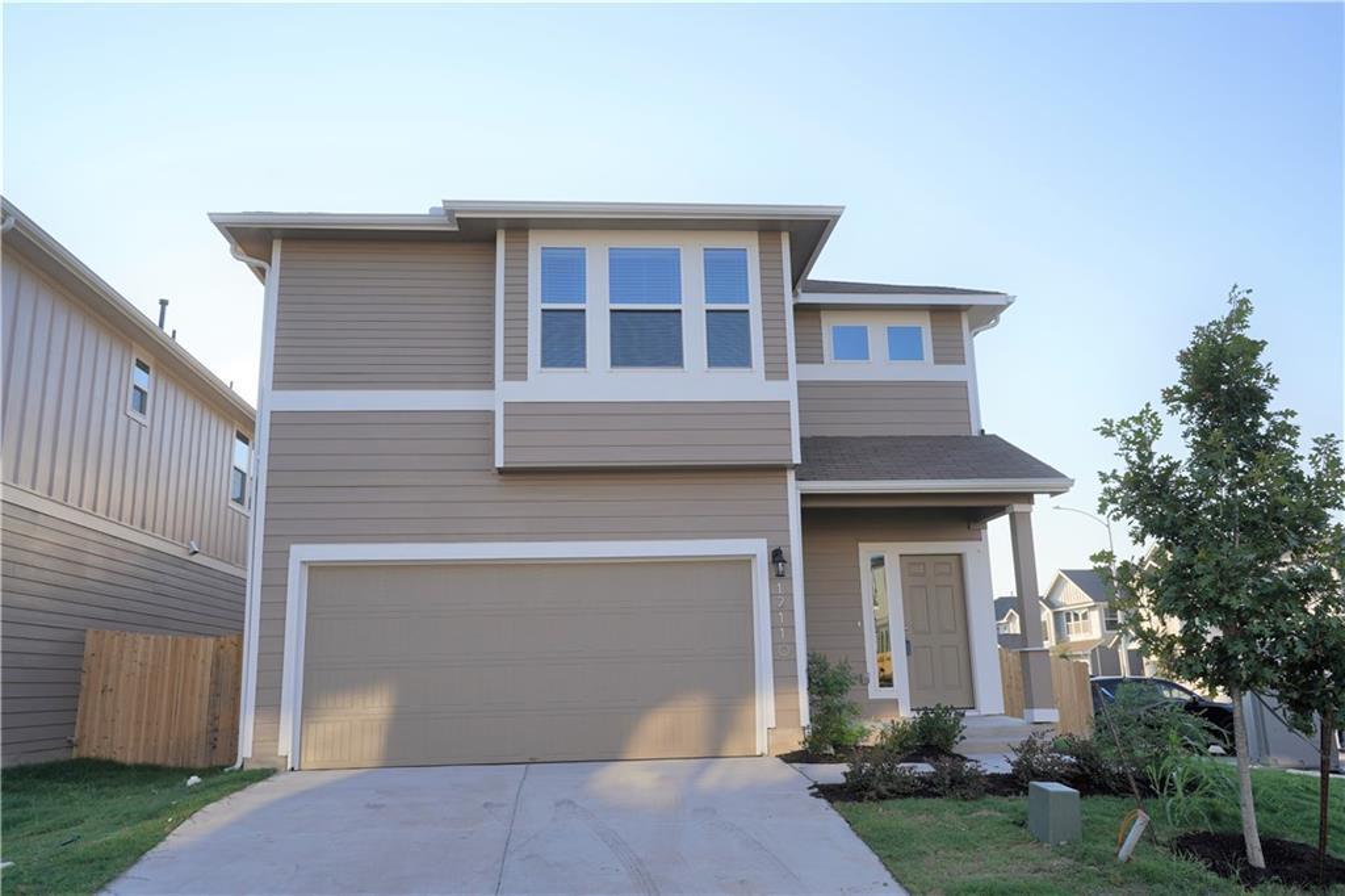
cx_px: 672
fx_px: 1046
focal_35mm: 28
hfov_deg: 65.5
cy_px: 448
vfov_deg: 46.4
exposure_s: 1/200
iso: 100
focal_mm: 28
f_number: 7.1
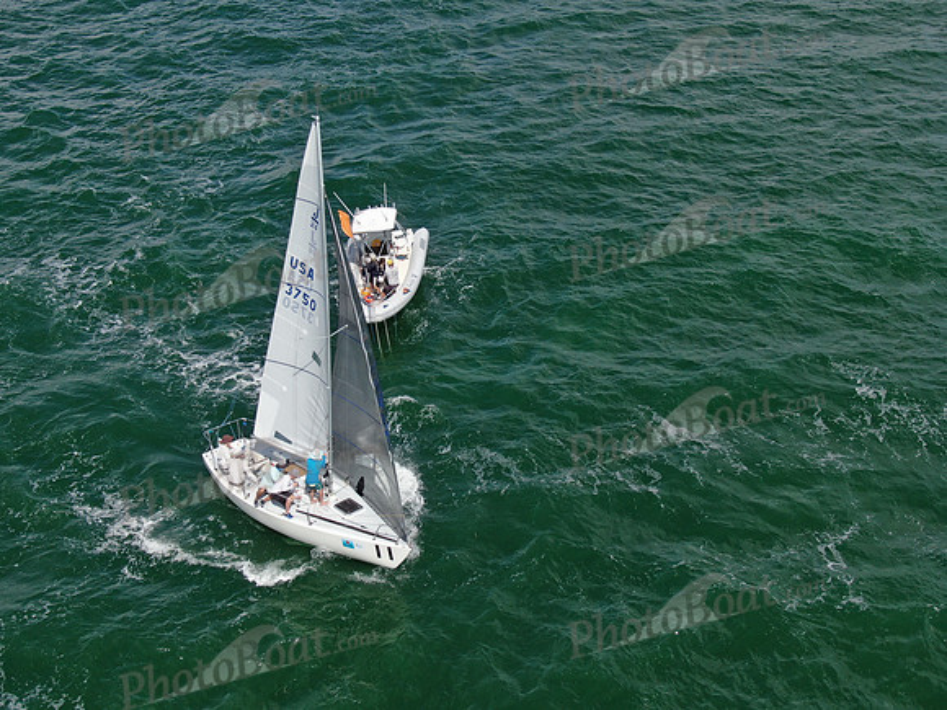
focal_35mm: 48
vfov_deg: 30.3
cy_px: 355
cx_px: 474
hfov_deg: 39.7
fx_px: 1313
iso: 100
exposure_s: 1/1000
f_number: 3.8
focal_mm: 8.6
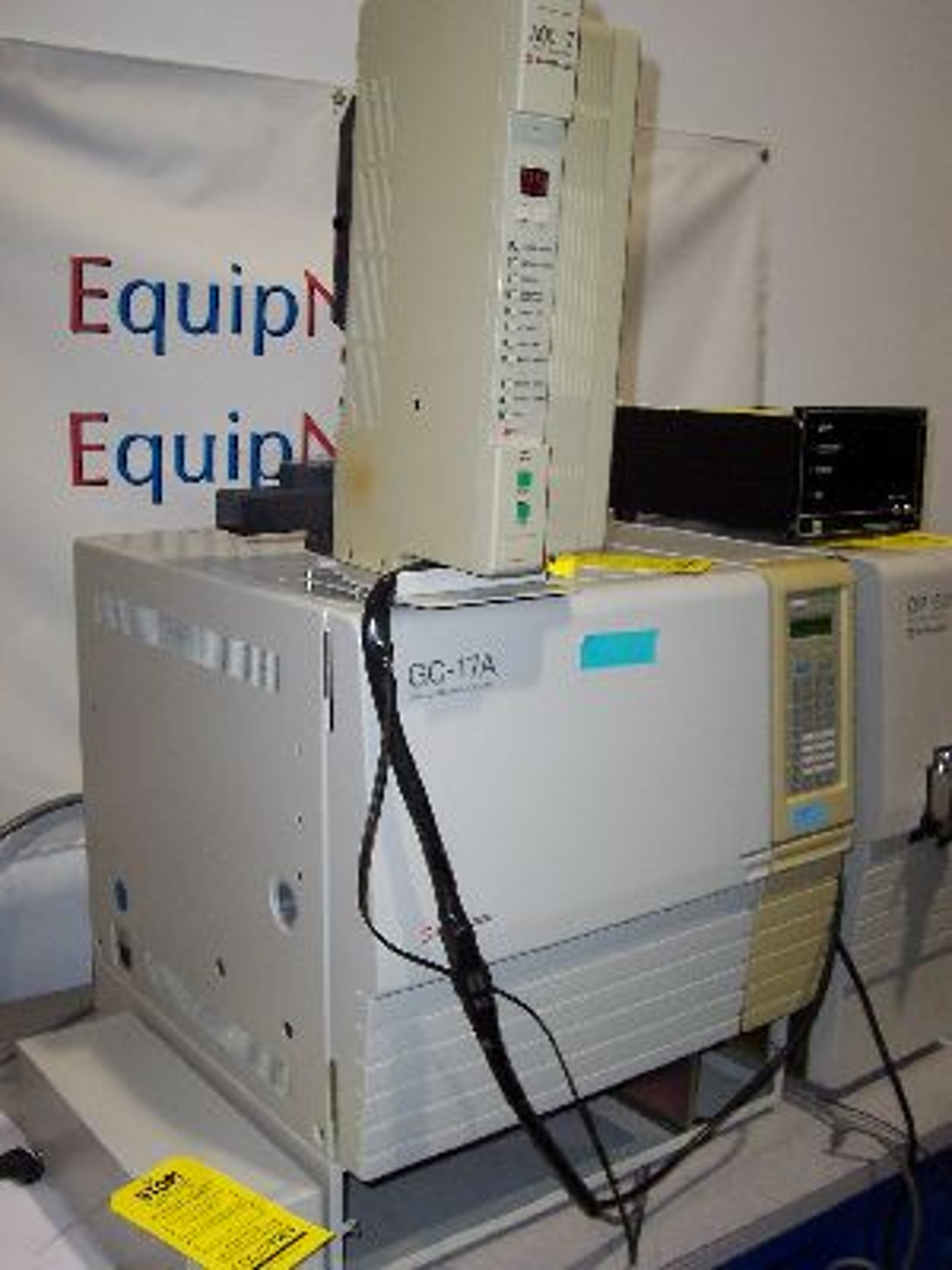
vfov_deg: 50.1
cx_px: 476
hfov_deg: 38.7
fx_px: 1357
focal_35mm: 37
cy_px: 635
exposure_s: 1/60
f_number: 2.8
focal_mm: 5.6
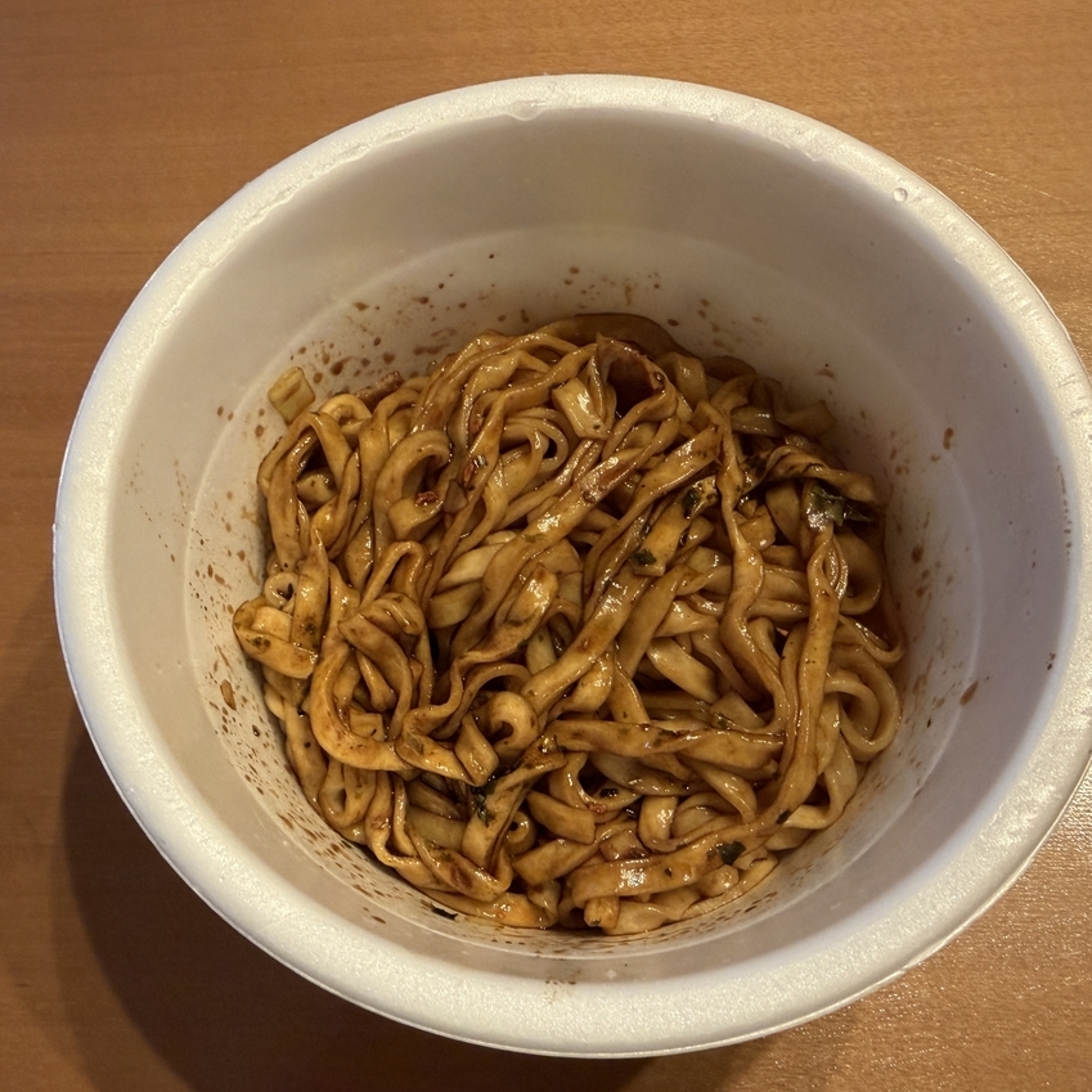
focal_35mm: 30
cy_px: 578
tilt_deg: -68.1
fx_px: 1071
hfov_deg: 54.0
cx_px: 583
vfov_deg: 54.0
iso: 320
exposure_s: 1/50
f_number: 2.2
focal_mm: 2.22
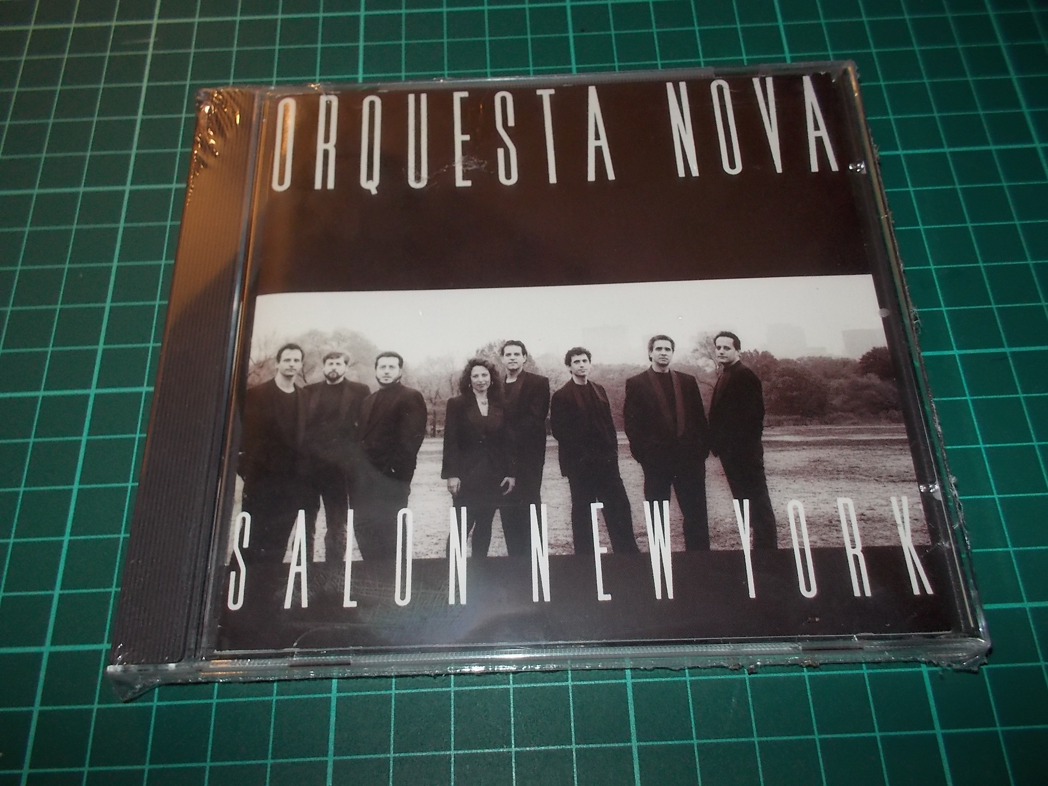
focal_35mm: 29
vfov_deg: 48.2
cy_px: 393
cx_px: 524
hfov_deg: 61.7
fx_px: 878
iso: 200
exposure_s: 1/30
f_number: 3.3
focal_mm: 4.1
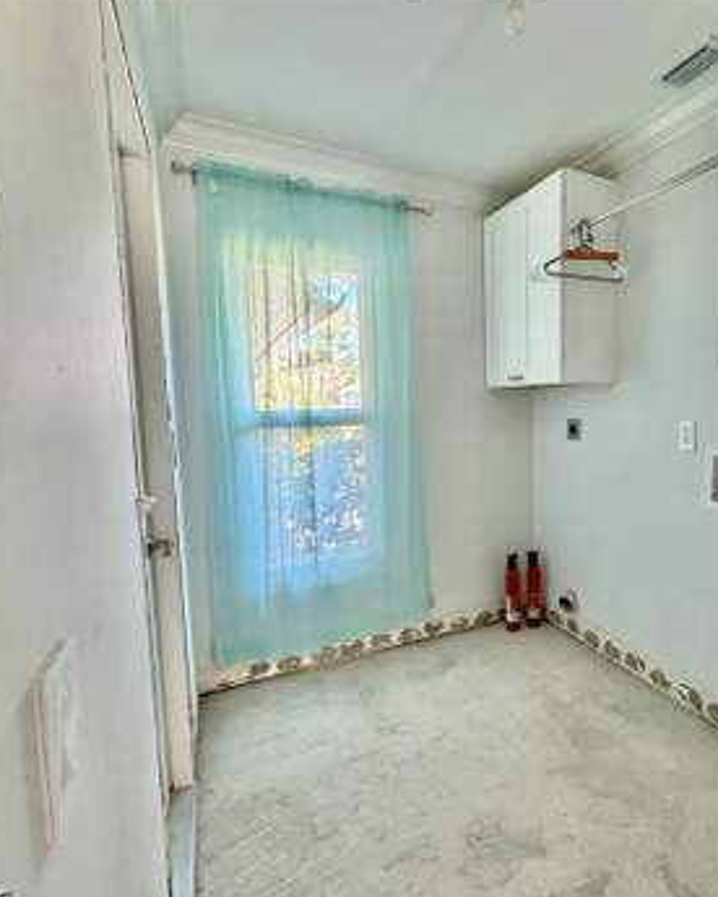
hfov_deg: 68.7
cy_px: 452
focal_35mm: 19
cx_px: 484
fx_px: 505
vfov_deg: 83.3
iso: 320
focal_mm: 2.22
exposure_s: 1/62
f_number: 2.2
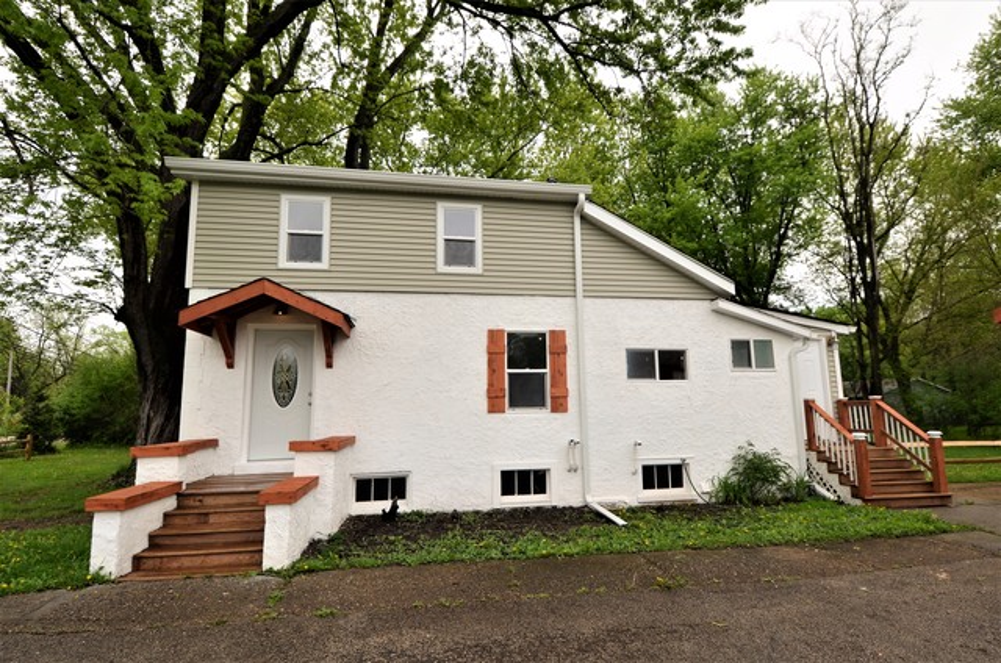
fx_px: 500
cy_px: 332
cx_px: 500
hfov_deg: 90.1
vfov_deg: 67.2
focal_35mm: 18
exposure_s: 1/250
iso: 100
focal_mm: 12
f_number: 8
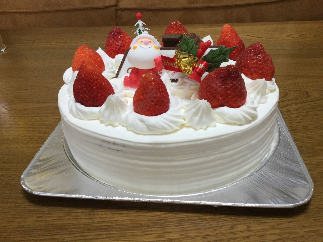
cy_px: 121
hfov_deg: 58.4
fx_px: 289
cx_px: 162
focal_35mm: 31
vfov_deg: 45.4
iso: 40
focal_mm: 3.3
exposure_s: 1/30
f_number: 2.4
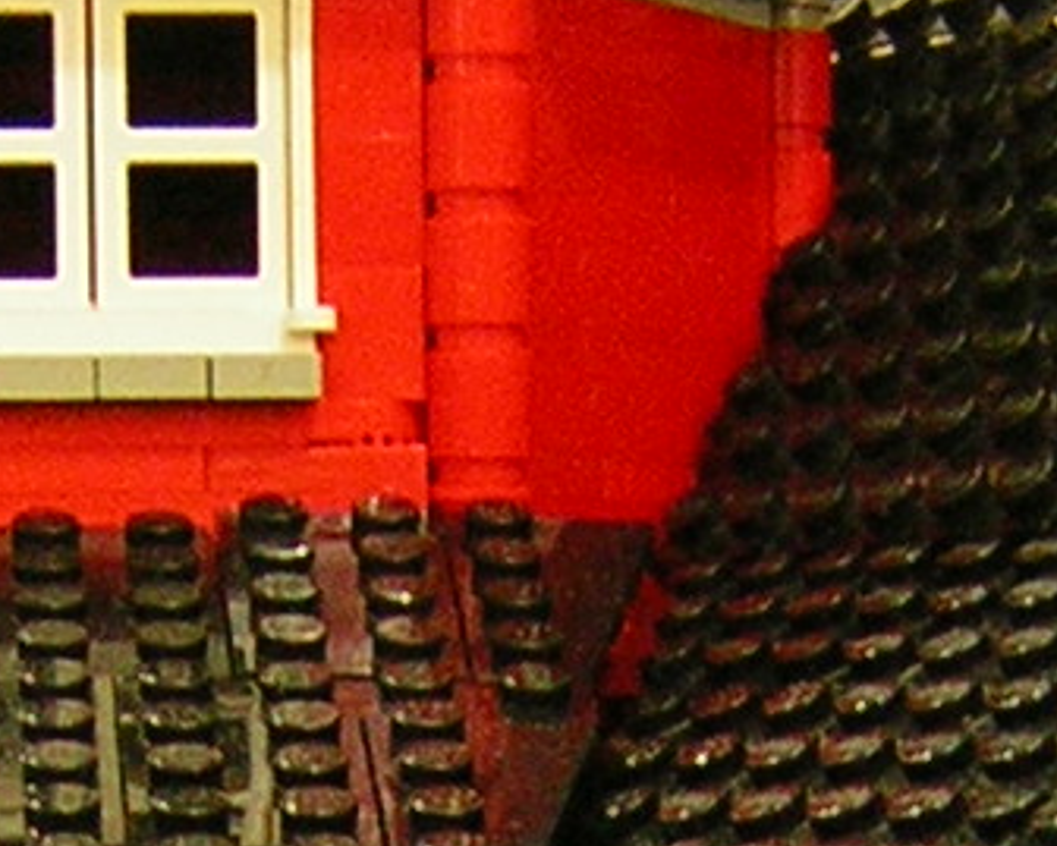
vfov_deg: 8.1
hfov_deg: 10.3
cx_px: 862
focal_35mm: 186
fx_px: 5820
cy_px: 1267
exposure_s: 1/6
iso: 112
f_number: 2.7
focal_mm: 5.2
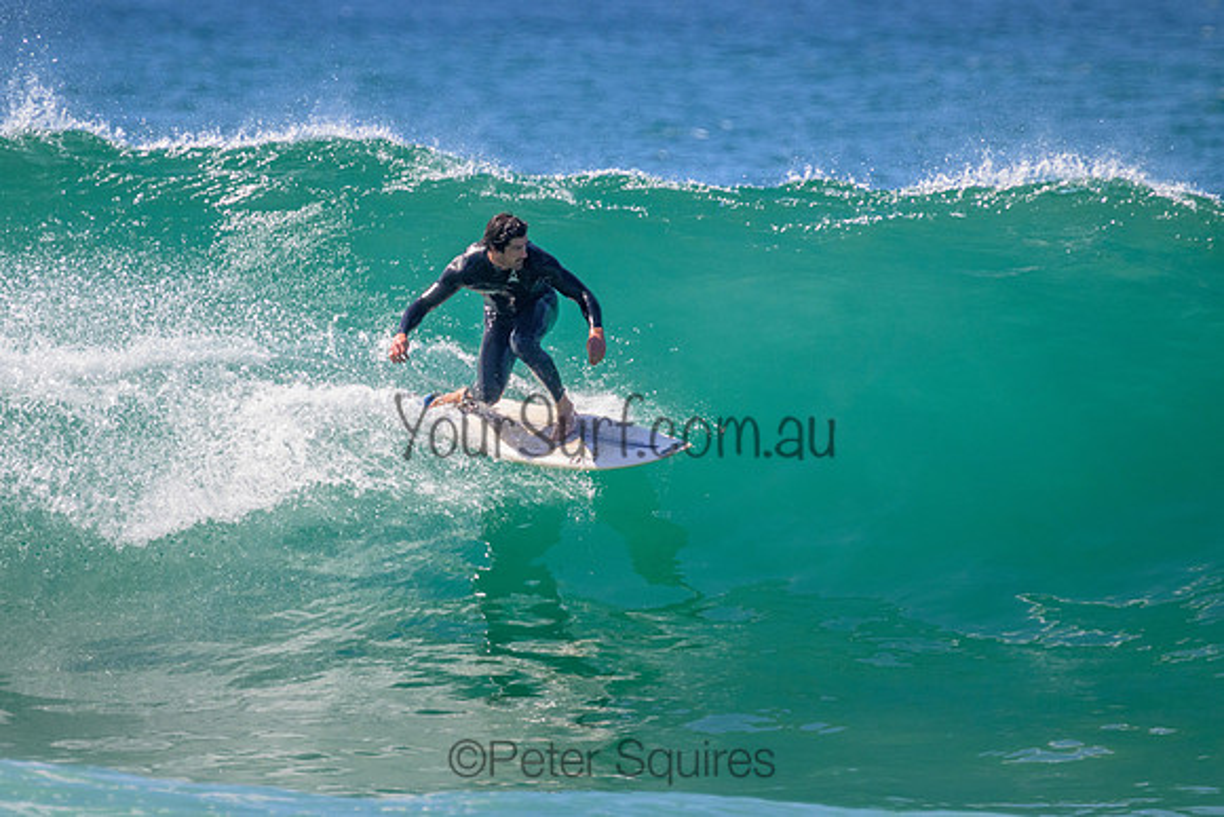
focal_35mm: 912
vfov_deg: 1.5
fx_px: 30998
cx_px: 527
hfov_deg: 2.3
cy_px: 352
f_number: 11
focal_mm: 800
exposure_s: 1/1600
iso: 1400
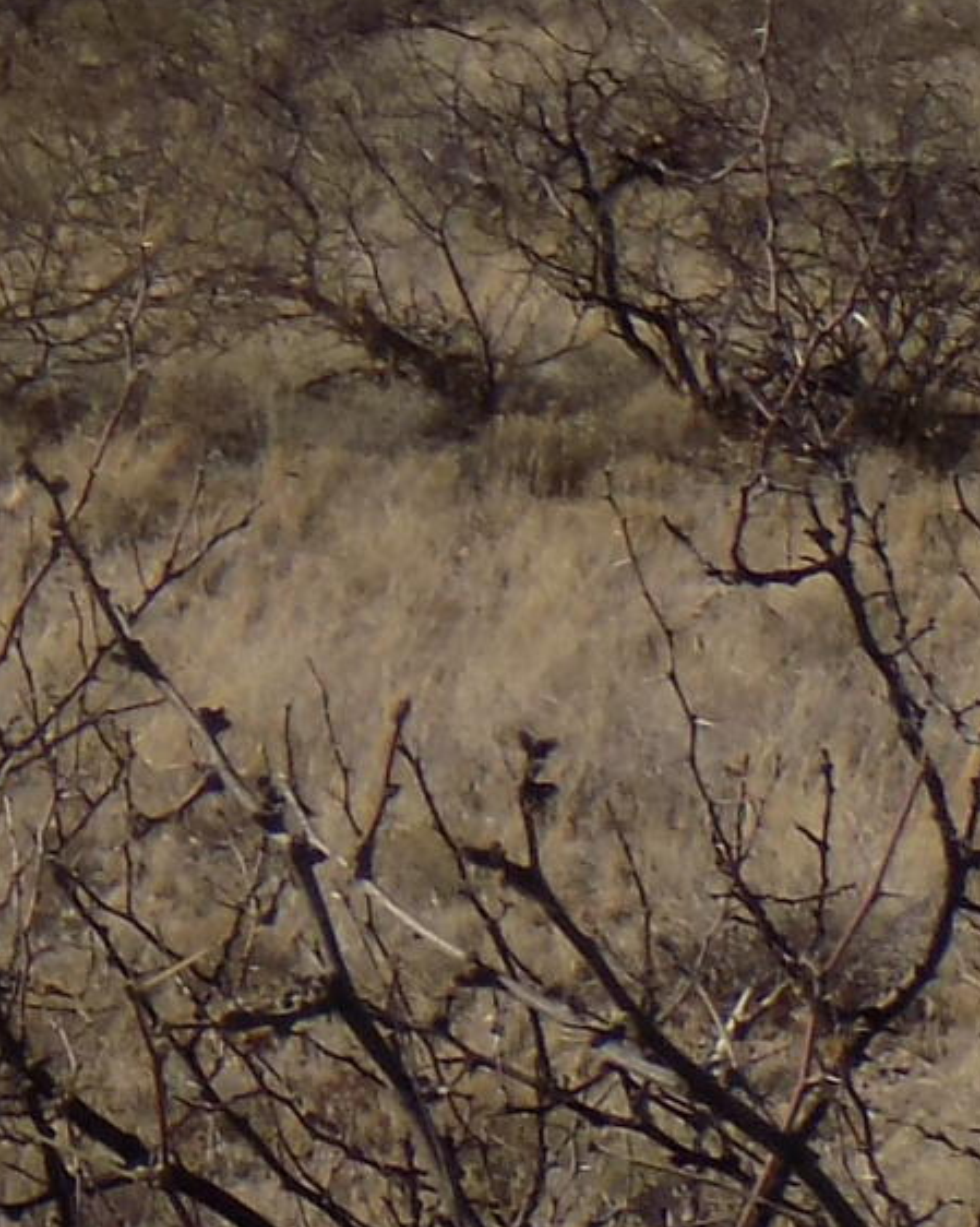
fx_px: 13244
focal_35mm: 365
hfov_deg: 4.1
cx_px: -2263
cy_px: -1168
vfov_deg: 5.2
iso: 80
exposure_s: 1/1000
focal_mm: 12.5
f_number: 4.2
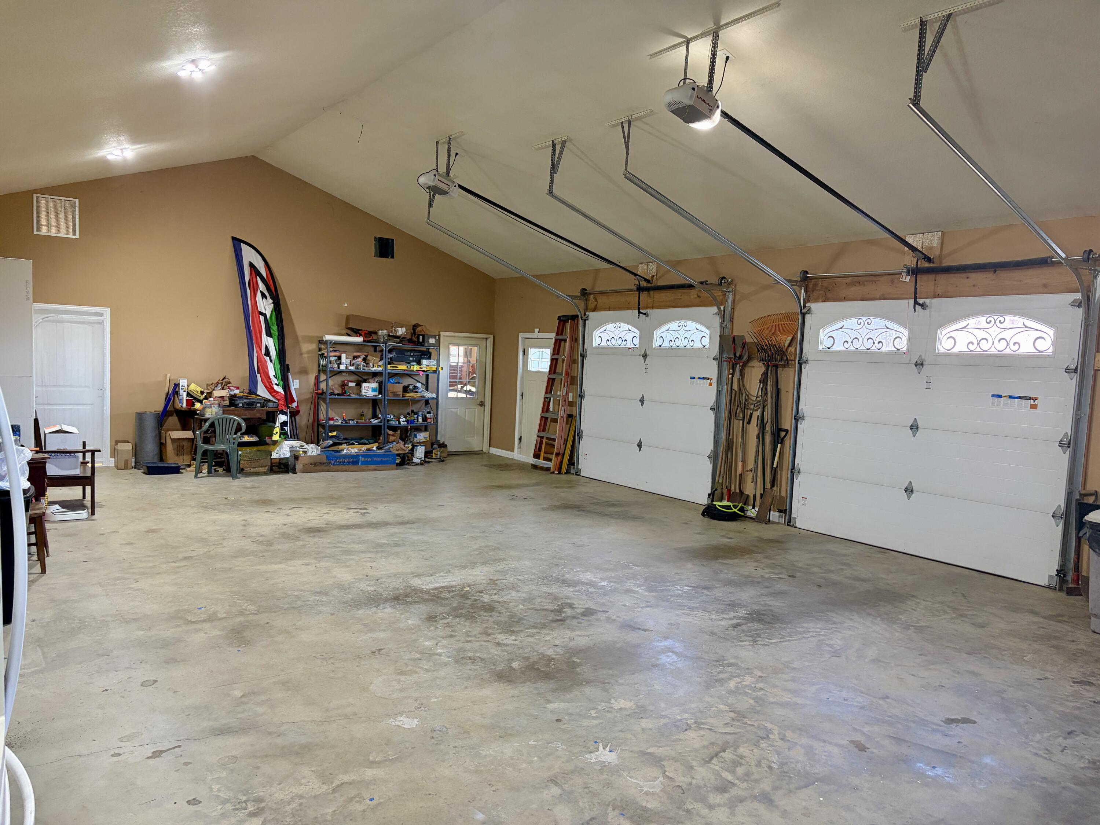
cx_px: 550
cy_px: 412
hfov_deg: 67.3
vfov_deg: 53.1
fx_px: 826
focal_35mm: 26
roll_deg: -2.6
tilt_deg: -4.3
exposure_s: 1/60
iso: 200
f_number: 1.6
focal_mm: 5.96
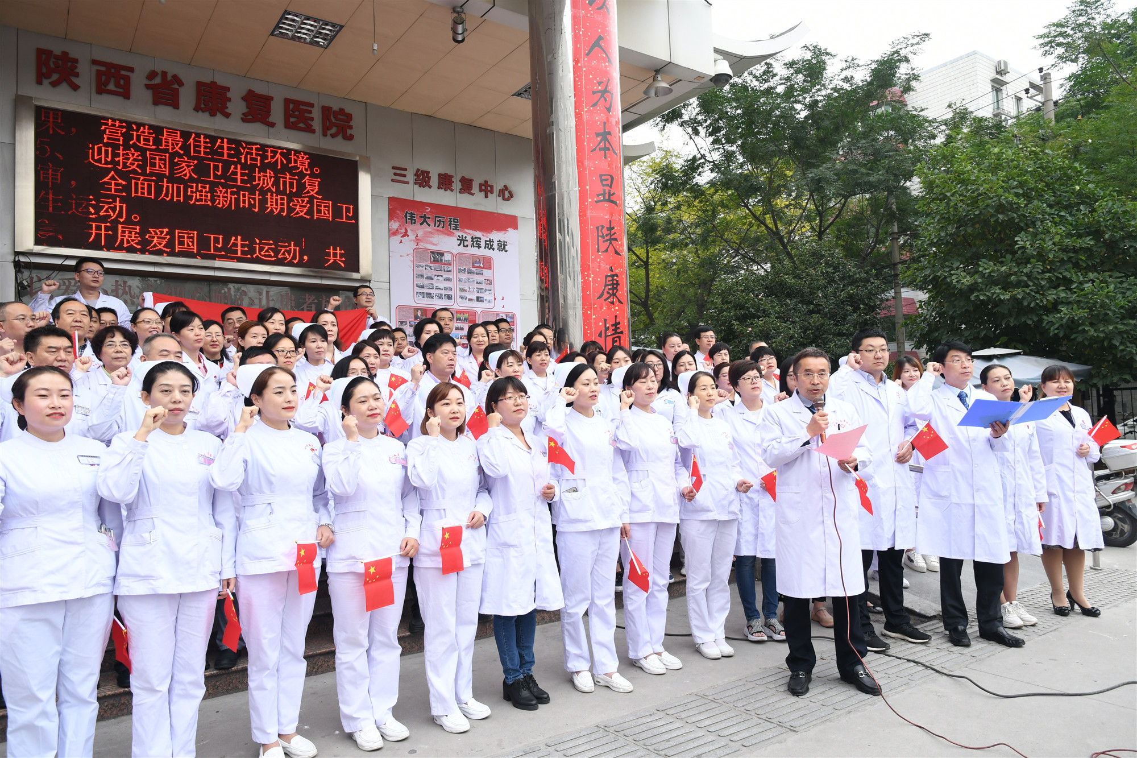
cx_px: 568
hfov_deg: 73.7
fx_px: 758
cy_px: 379
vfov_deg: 53.1
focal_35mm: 24
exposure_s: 1/200
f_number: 4.5
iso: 400
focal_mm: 16
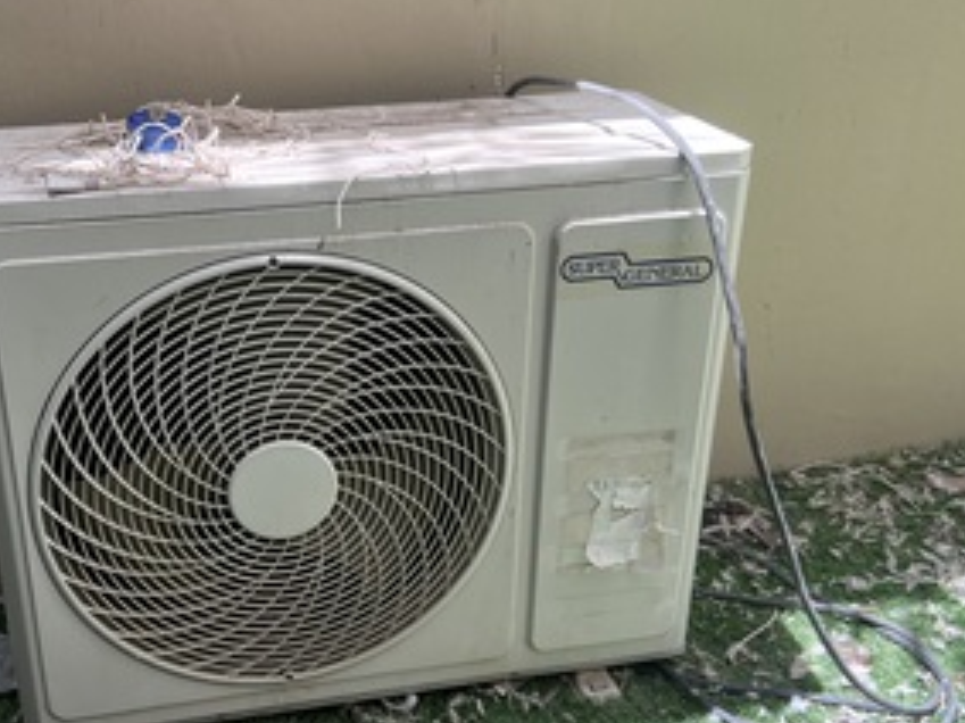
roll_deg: +3.2
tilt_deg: -25.2
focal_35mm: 42
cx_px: 326
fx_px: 1170
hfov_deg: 44.2
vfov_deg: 34.3
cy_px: 394
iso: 50
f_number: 1.5
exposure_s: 1/569
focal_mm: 5.7
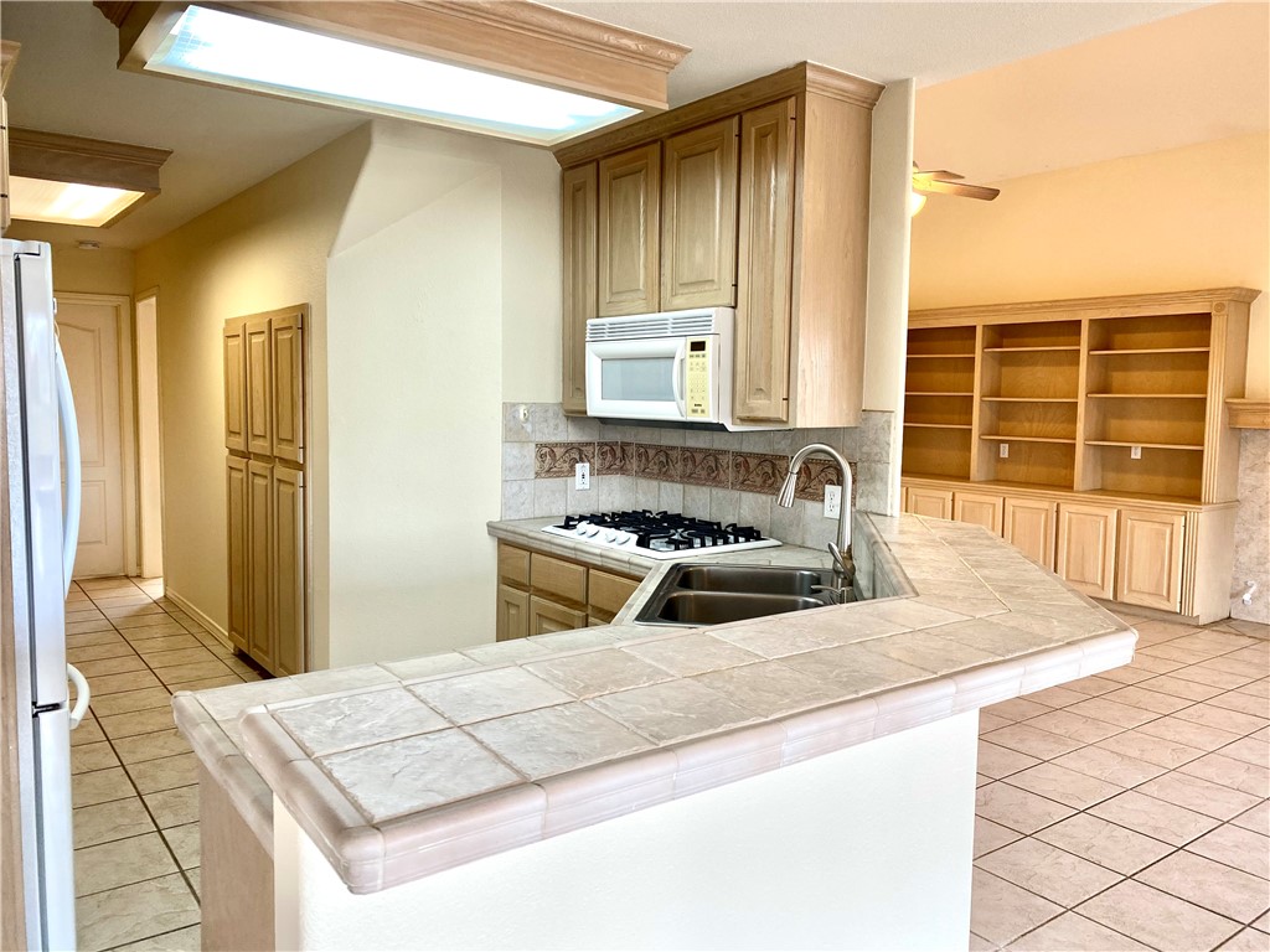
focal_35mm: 26
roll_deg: -0.6
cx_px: 635
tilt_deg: -4.3
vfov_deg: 53.1
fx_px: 954
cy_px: 476
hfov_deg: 67.3
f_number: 1.8
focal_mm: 4.25
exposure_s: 1/120
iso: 80
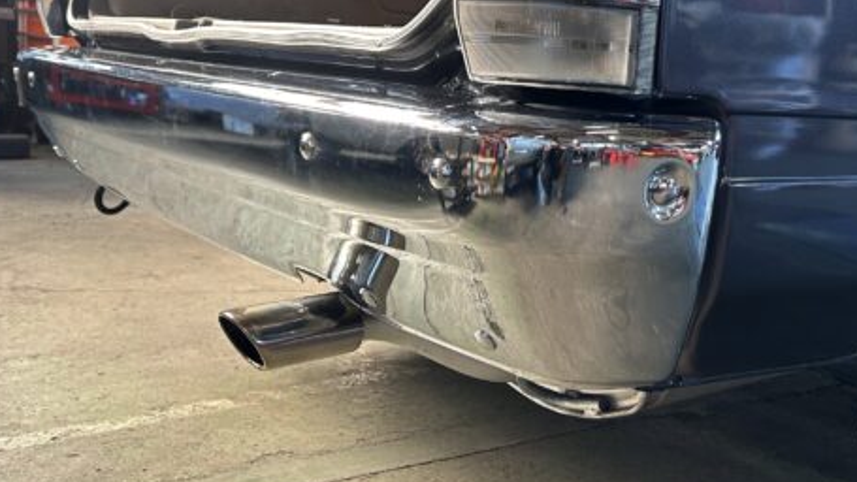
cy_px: 181
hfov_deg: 46.3
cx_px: 597
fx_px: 977
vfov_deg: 27.6
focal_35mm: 43
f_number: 1.5
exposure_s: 1/120
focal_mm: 5.7
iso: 100
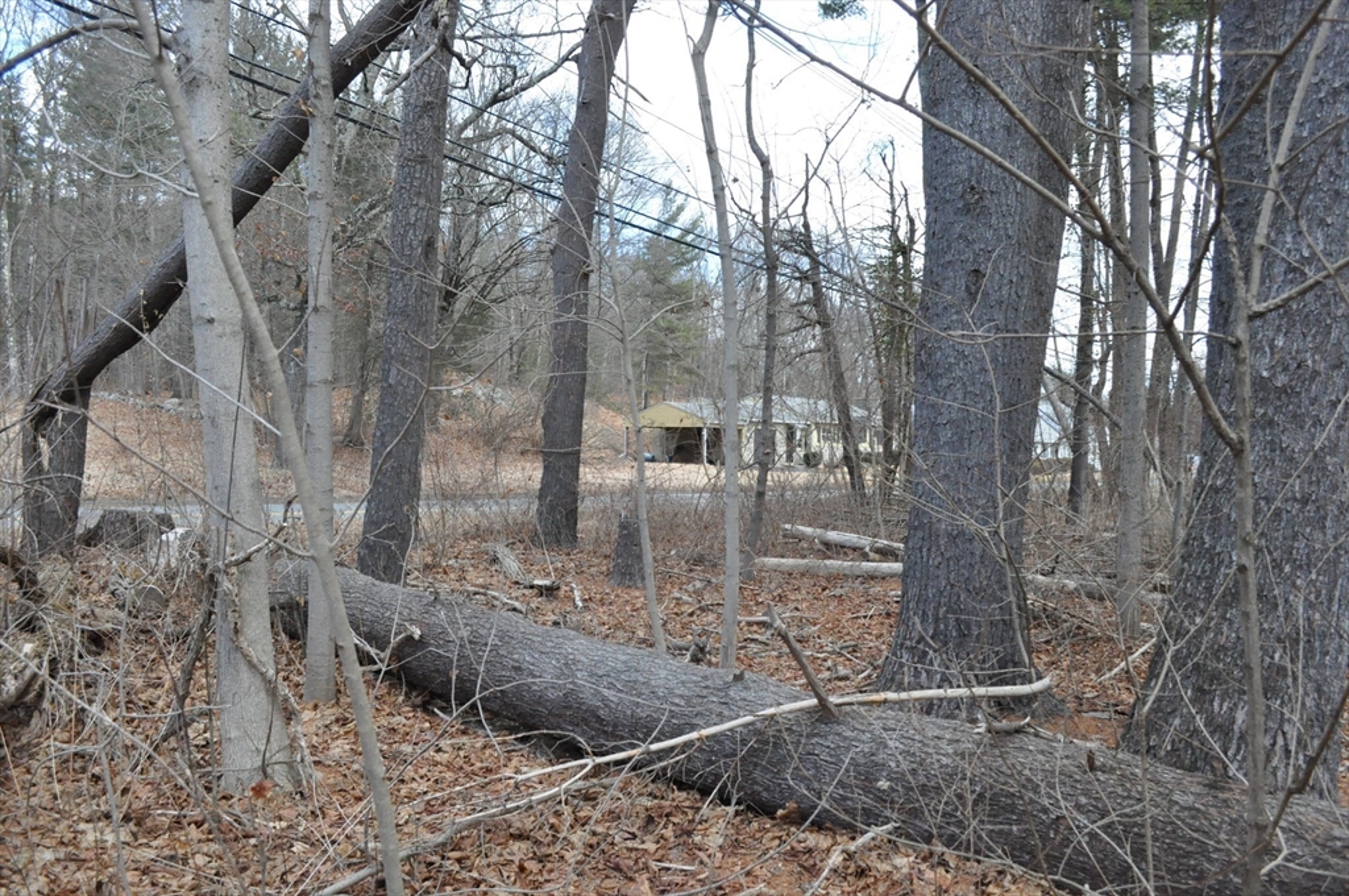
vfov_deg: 47.8
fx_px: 1010
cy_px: 448
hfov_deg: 67.4
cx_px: 674
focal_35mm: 27
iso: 3200
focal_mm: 18
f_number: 7.1
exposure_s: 1/1600
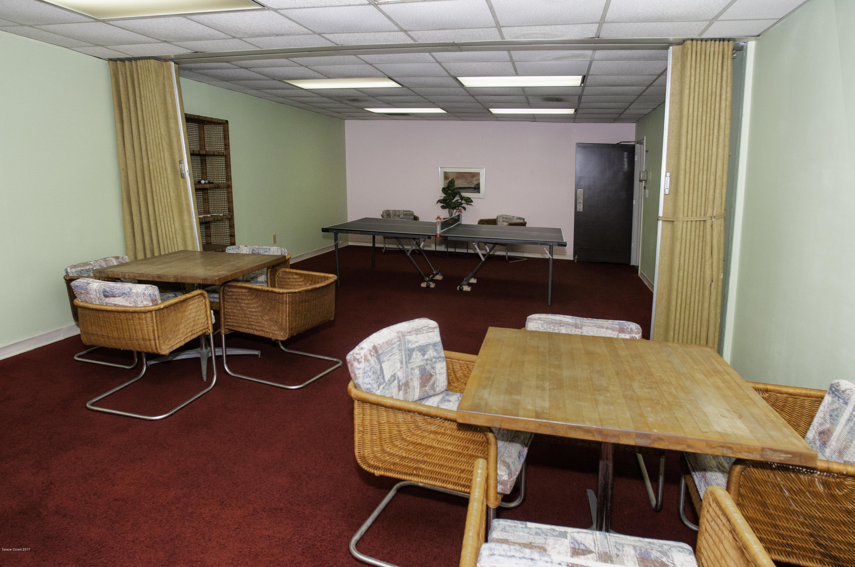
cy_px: 284
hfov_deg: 81.3
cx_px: 428
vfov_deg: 59.4
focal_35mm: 21
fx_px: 498
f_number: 4
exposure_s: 1/60
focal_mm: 14
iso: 200
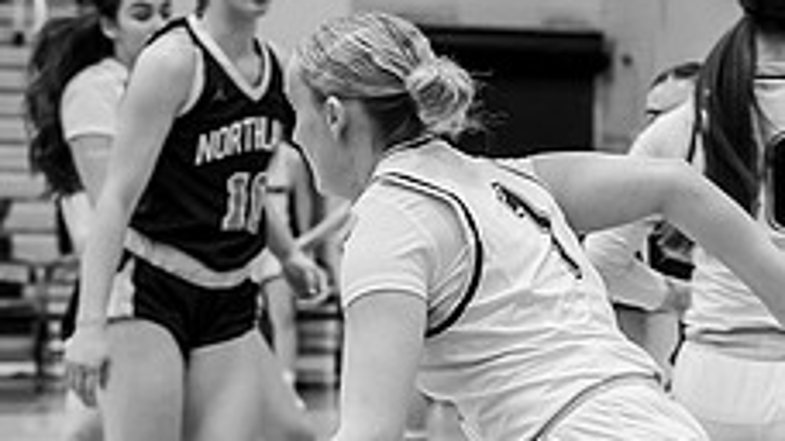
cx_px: 853
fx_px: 2809
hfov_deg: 15.5
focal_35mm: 135
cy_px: 420
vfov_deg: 8.9
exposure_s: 1/640
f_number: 2.5
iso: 1250
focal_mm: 35
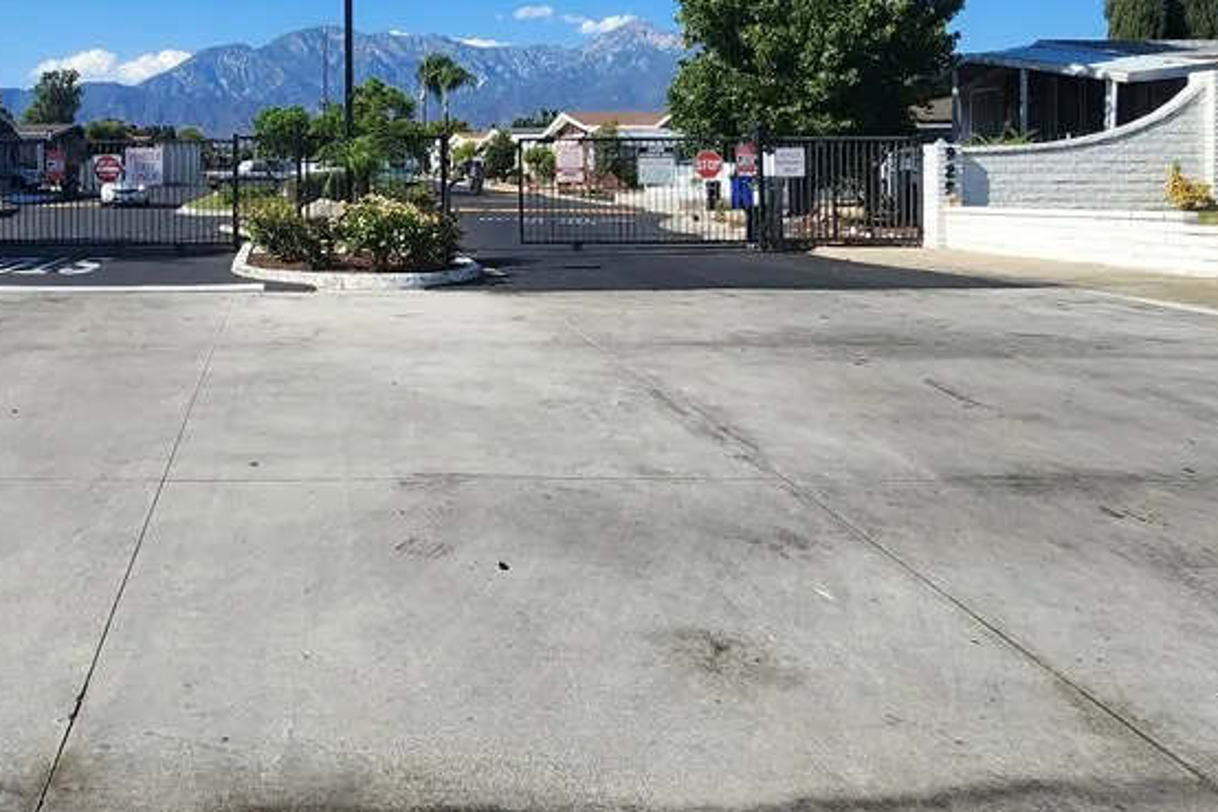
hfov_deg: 66.4
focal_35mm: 25
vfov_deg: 49.3
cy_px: 209
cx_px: 284
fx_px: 846
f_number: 2.2
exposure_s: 1/1920
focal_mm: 2.2
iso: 50
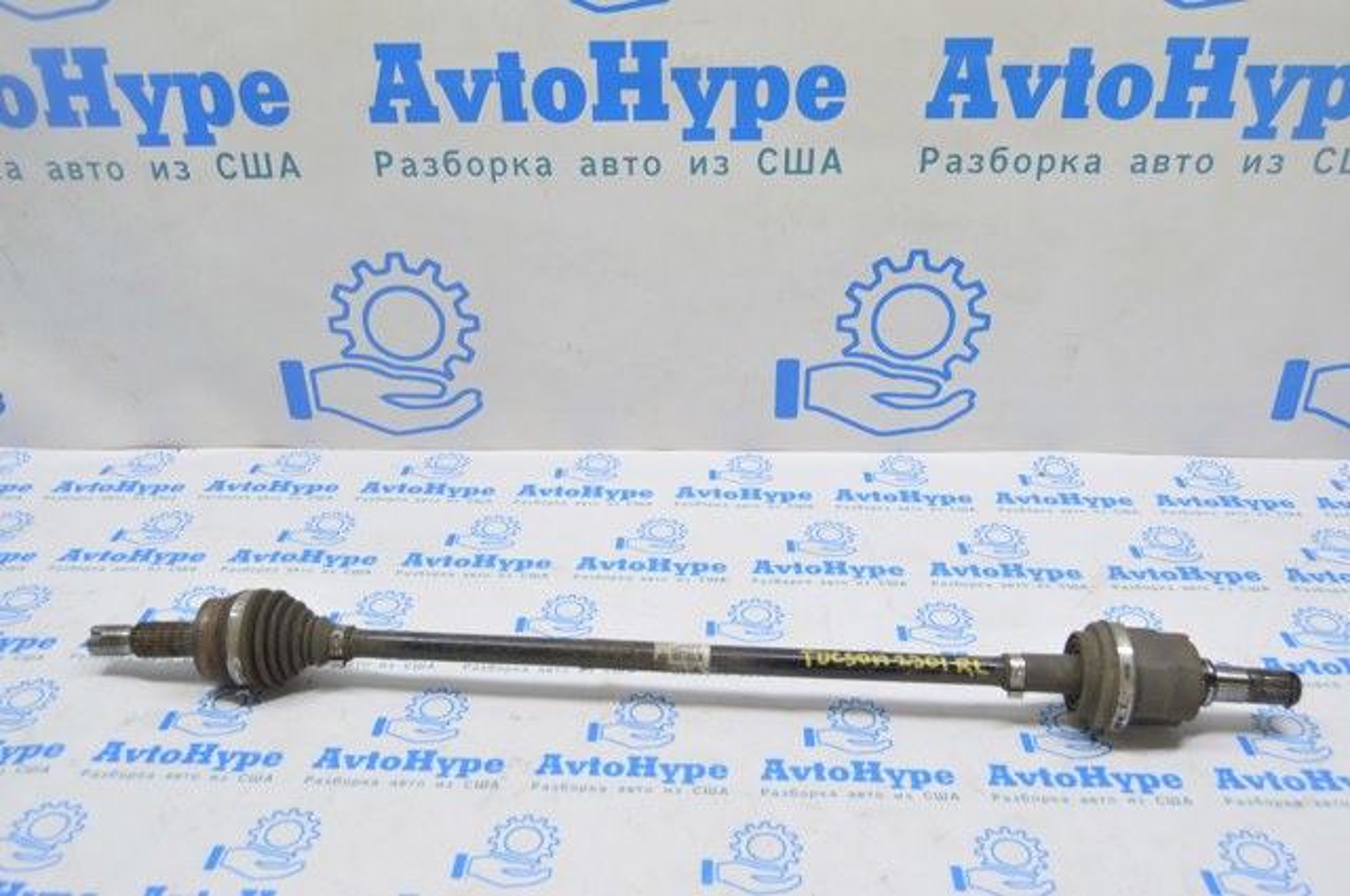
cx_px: 675
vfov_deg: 43.5
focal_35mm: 30
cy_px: 448
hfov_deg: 62.0
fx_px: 1124
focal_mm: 20
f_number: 5.6
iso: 400
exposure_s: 1/20
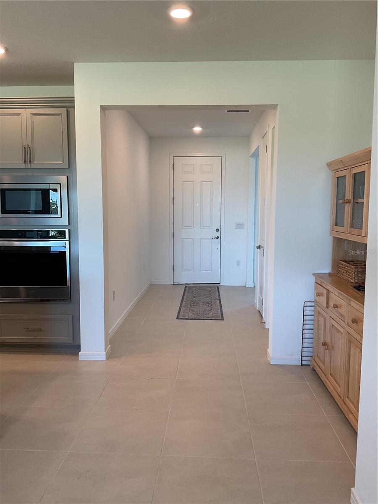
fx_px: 422
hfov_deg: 48.2
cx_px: 189
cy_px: 252
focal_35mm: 29
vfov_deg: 61.7
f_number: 1.8
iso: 40
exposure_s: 1/60
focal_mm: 3
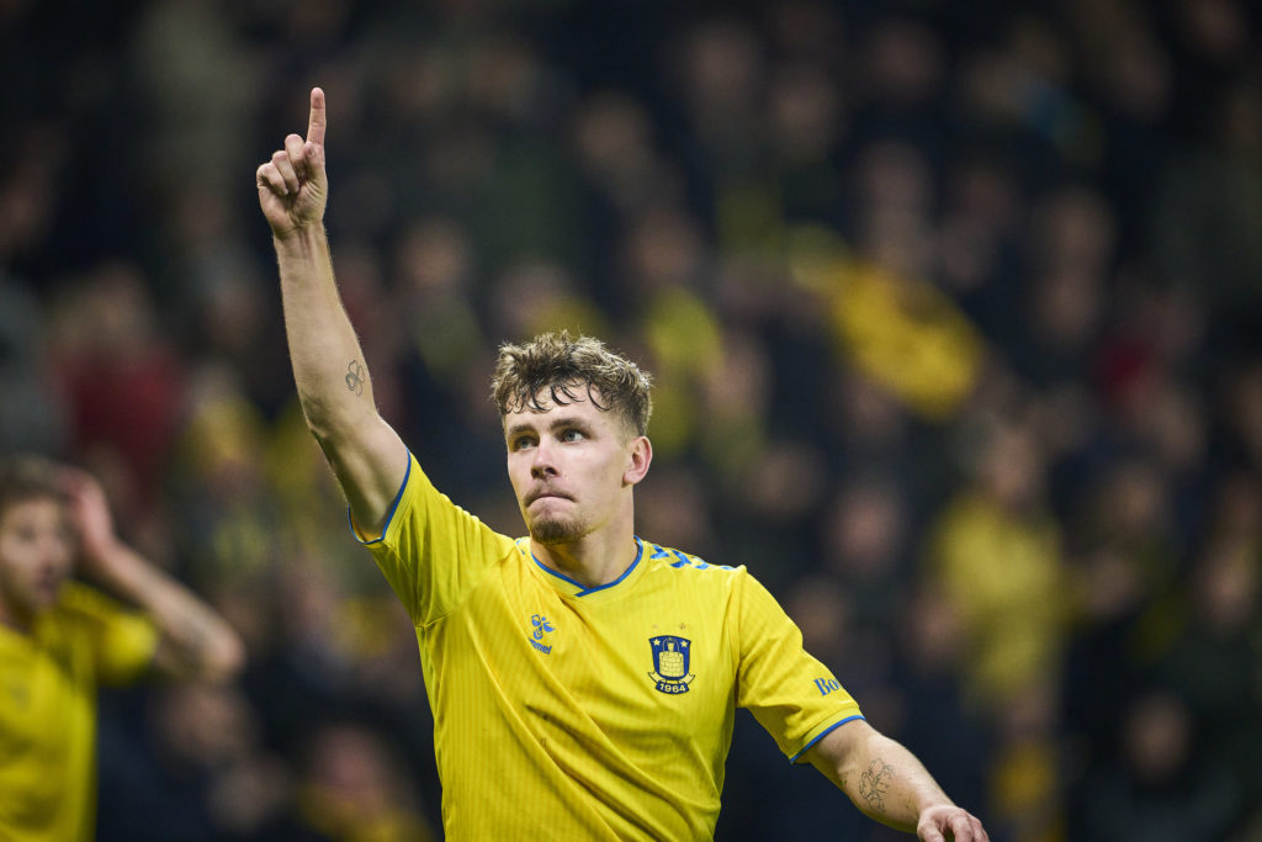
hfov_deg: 5.2
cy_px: 421
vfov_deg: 3.4
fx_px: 14023
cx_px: 631
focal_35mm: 400
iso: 5000
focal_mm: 400
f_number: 2.8
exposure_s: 1/1600
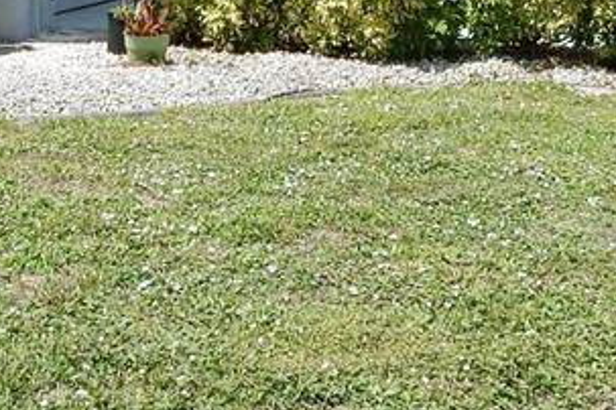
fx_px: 1506
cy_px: -108
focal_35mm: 88
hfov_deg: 23.0
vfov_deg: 14.9
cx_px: 195
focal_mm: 4.5
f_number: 3.7
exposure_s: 1/1000
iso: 125
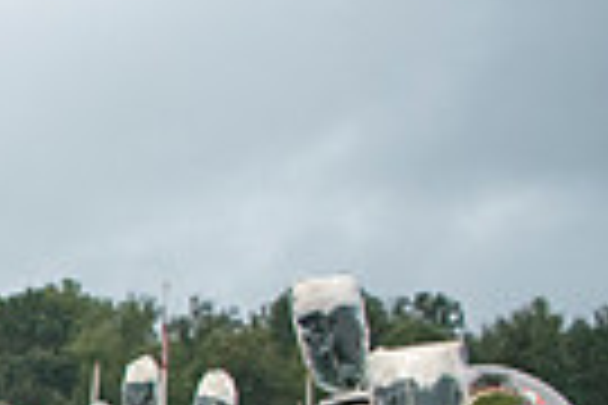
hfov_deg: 15.5
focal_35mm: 103
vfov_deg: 12.7
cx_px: -631
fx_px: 1739
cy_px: 583
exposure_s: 1/800
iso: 2000
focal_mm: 24
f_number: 3.2
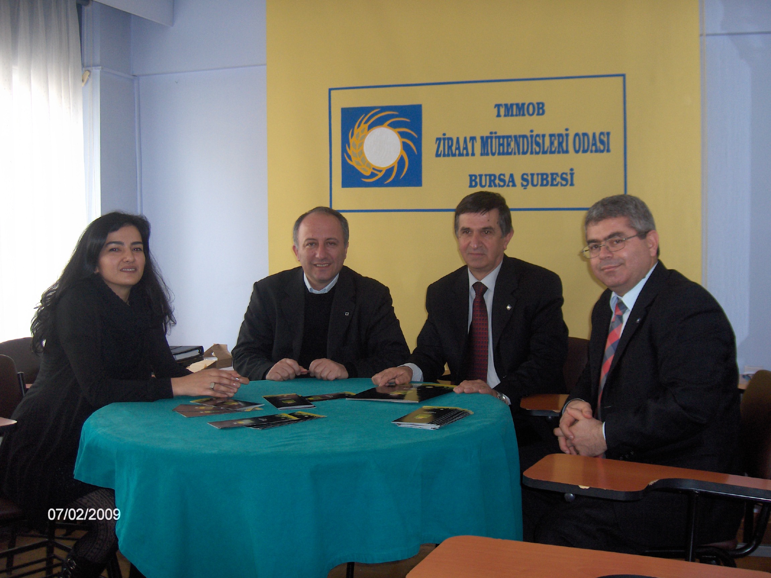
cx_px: 386
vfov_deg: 36.8
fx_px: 869
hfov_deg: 47.9
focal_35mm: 39
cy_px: 289
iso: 100
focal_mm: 8
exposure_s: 1/60
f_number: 2.8
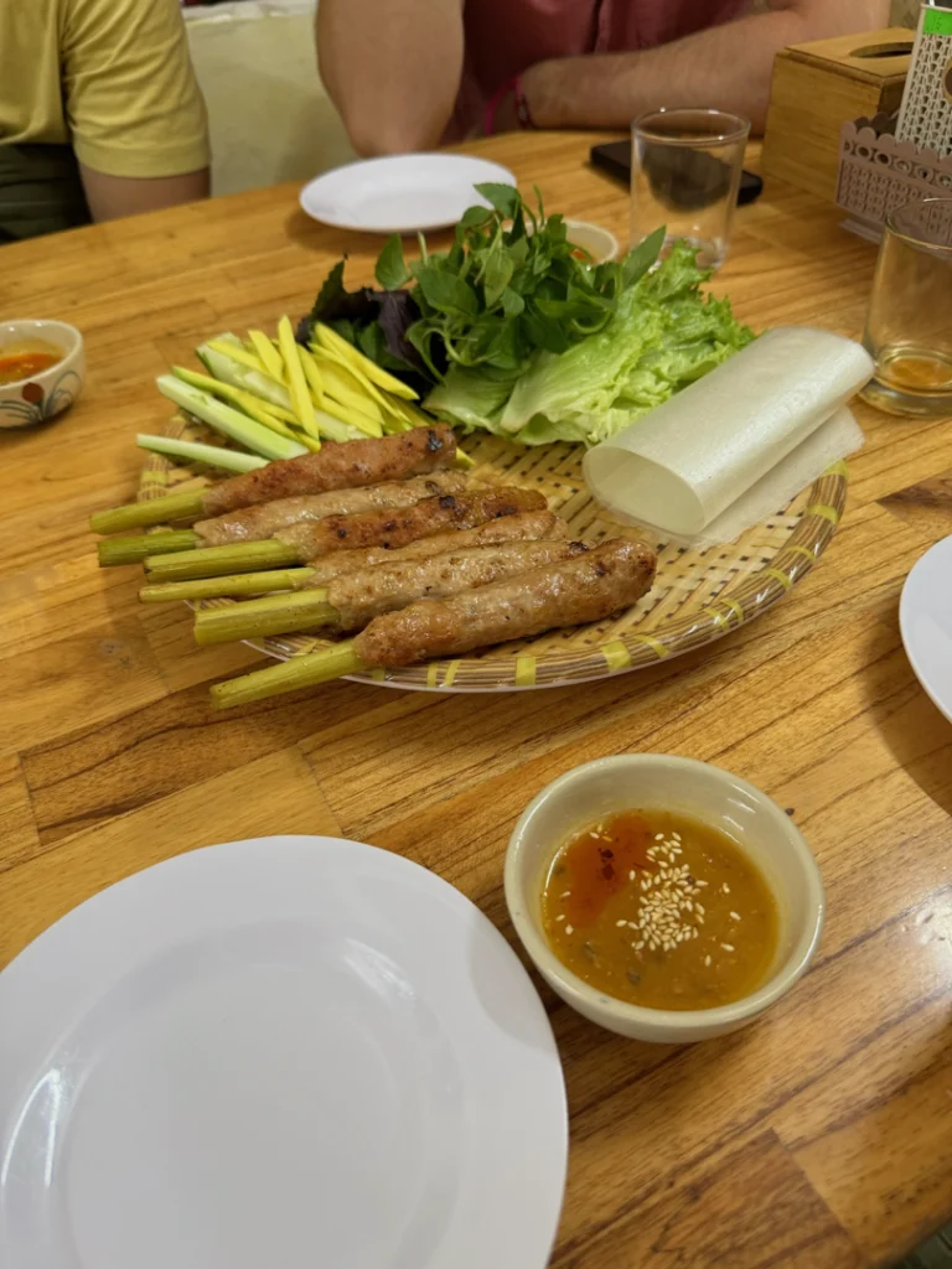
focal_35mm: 24
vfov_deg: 71.6
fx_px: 880
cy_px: 634
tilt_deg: -43.1
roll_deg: +4.1
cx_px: 476
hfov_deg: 56.8
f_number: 1.78
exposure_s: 1/98
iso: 200
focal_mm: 6.76
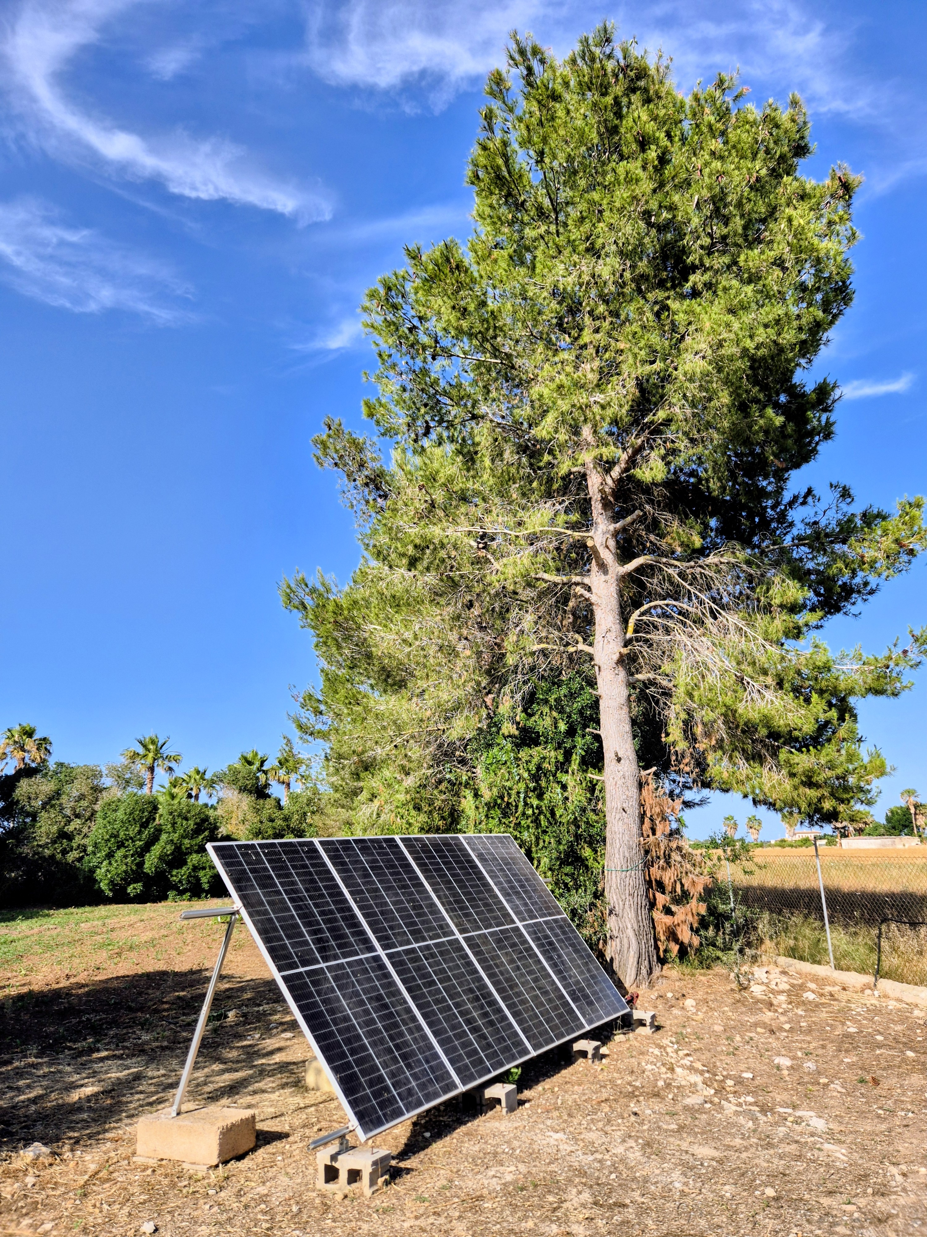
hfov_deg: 58.9
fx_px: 821
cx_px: 464
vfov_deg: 73.9
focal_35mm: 23
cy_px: 618
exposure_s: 1/1416
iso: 25
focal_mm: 5.4
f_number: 1.8
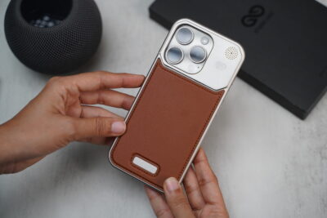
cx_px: 164
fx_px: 572
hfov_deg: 31.9
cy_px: 109
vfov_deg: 21.6
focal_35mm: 63
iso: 1600
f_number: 4
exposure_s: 1/160
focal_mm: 63
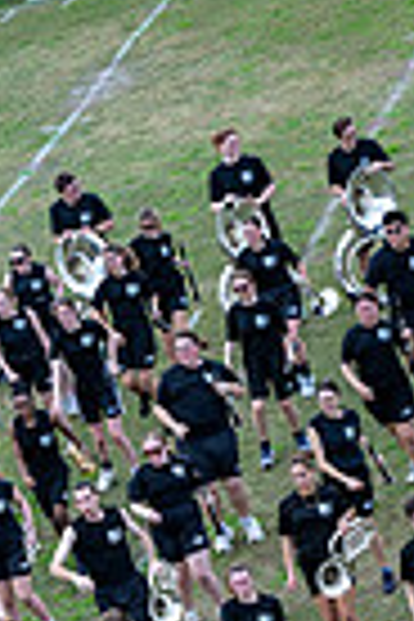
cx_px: -27
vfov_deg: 8.8
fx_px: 3933
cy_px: 909
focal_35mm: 228
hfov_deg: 6.0
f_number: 2.8
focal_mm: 70
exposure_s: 1/1250
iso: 250
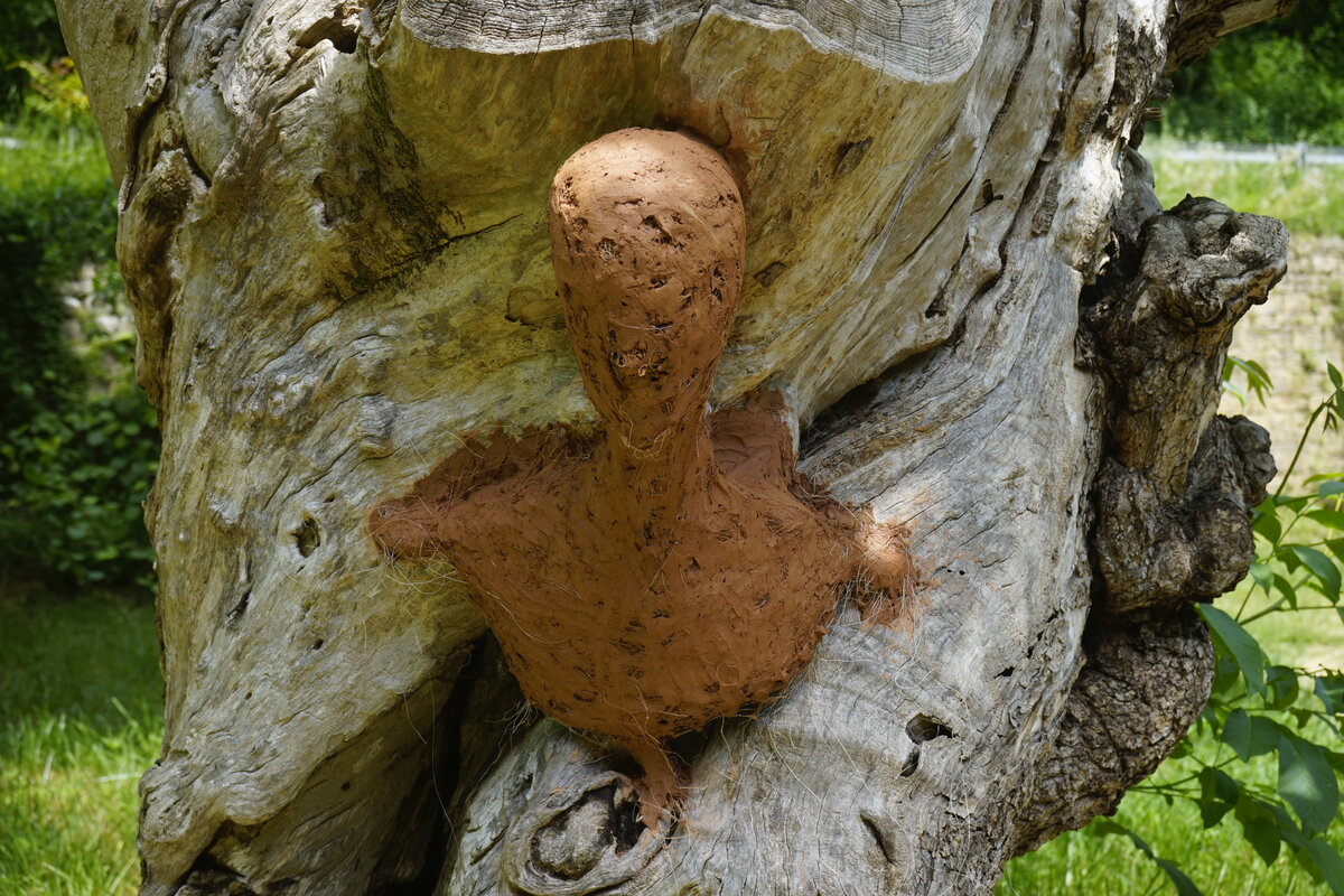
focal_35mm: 59
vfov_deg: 23.0
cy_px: 448
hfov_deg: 33.9
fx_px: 2202
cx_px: 672
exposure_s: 1/60
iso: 100
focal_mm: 59
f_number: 8
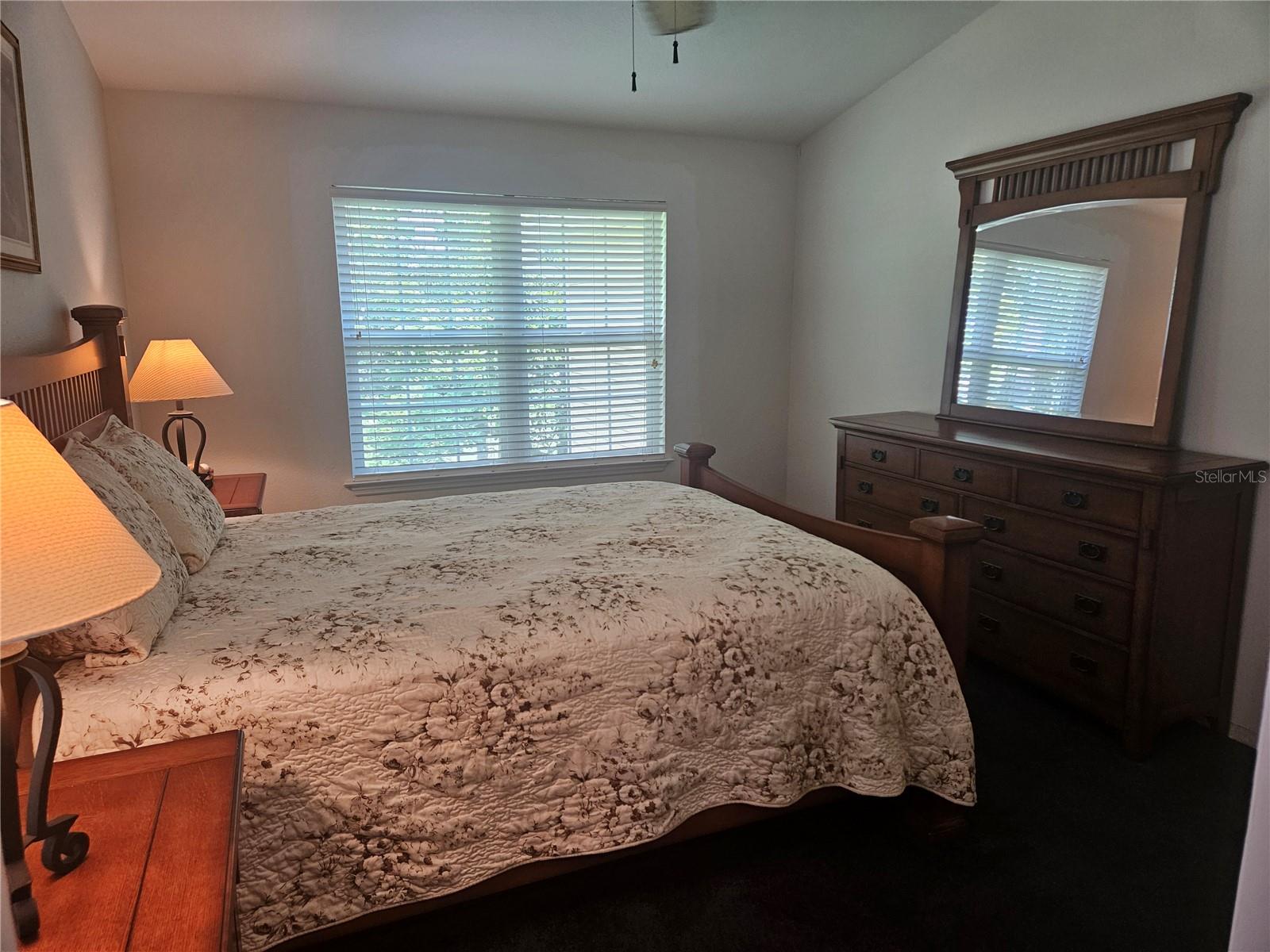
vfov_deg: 58.9
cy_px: 476
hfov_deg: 73.9
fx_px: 844
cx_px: 635
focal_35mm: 23
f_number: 1.8
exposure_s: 1/120
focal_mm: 5.4
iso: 160
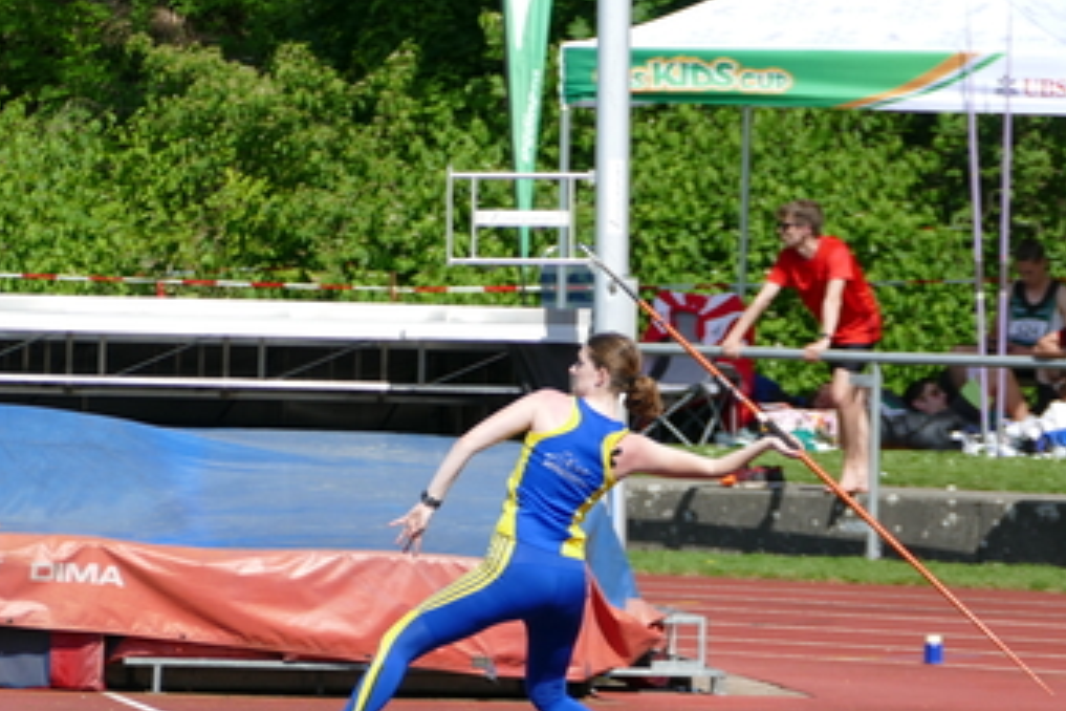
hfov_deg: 3.4
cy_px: 494
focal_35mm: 612
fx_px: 18121
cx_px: 428
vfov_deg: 2.2
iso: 125
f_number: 4
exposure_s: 1/1000
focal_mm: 140.13
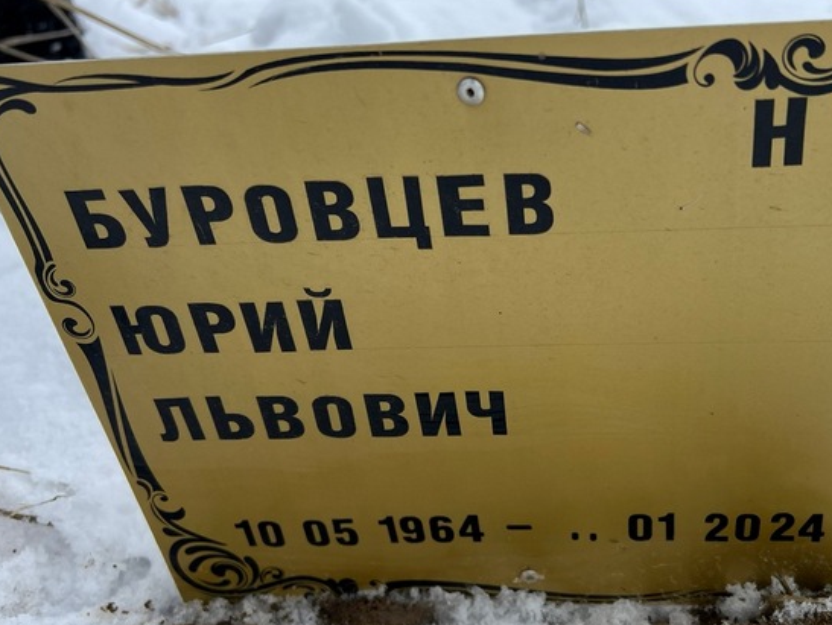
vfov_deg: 37.7
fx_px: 914
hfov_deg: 47.9
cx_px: 575
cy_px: 362
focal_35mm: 38
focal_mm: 5.7
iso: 50
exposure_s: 1/509
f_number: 1.5
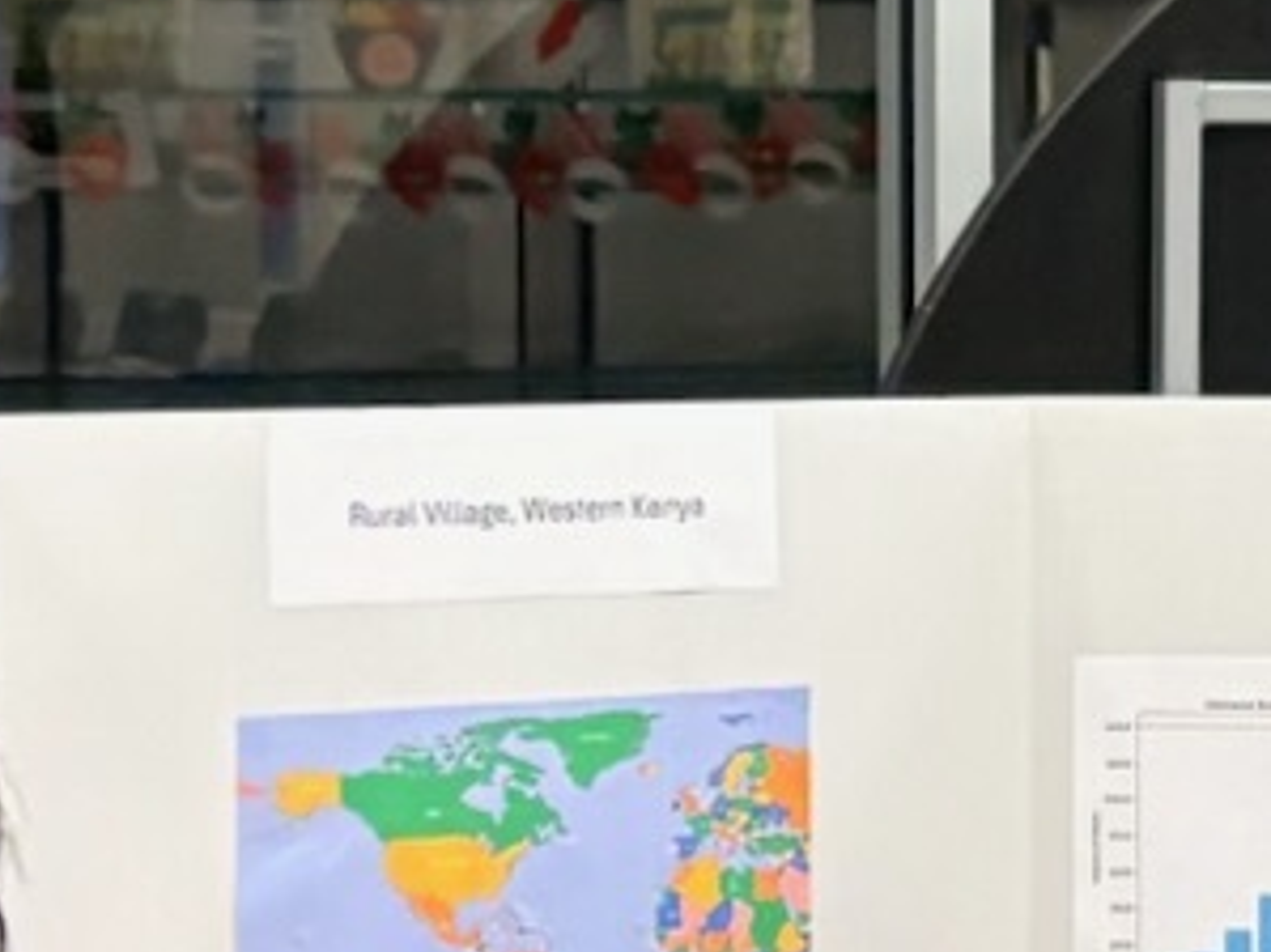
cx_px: 1365
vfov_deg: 8.3
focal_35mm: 178
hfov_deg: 11.0
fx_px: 6533
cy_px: 204
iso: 250
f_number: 1.6
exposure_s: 1/60
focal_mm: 5.96
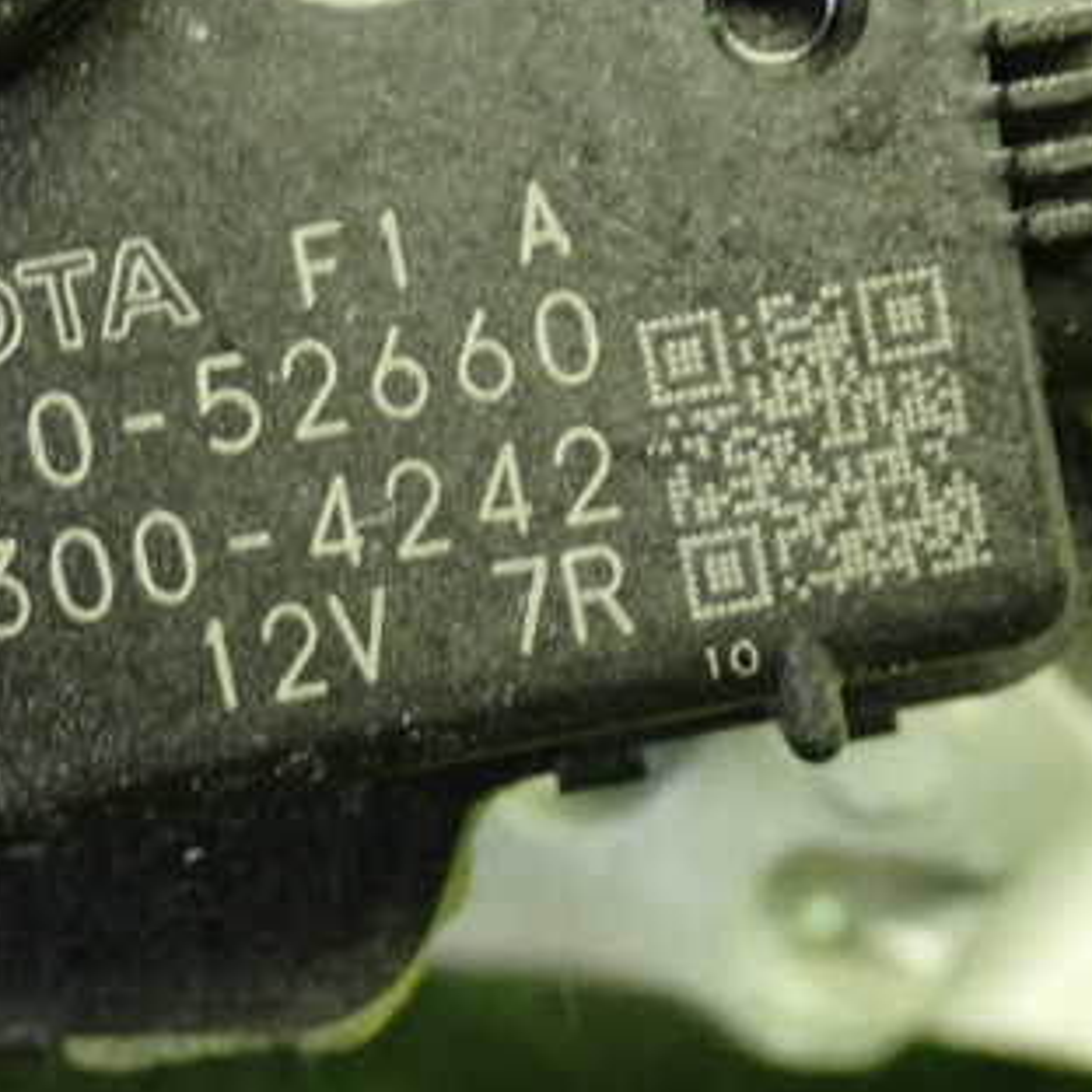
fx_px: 3034
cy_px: 430
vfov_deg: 20.4
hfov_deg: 20.3
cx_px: 350
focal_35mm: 85
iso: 800
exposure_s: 1/20
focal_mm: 9.01
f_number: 3.2
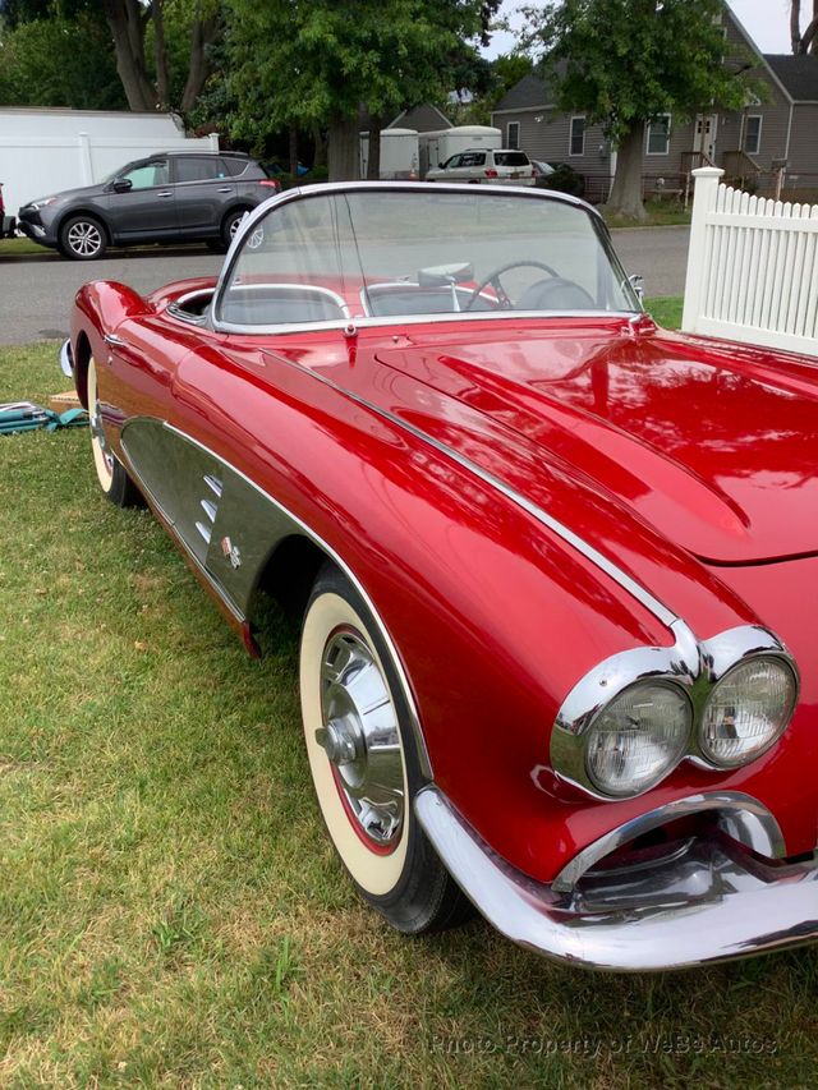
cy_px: 545
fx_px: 976
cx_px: 409
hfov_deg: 45.5
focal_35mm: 31
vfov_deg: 58.3
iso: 25
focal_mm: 3.3
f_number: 2.4
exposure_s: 1/823
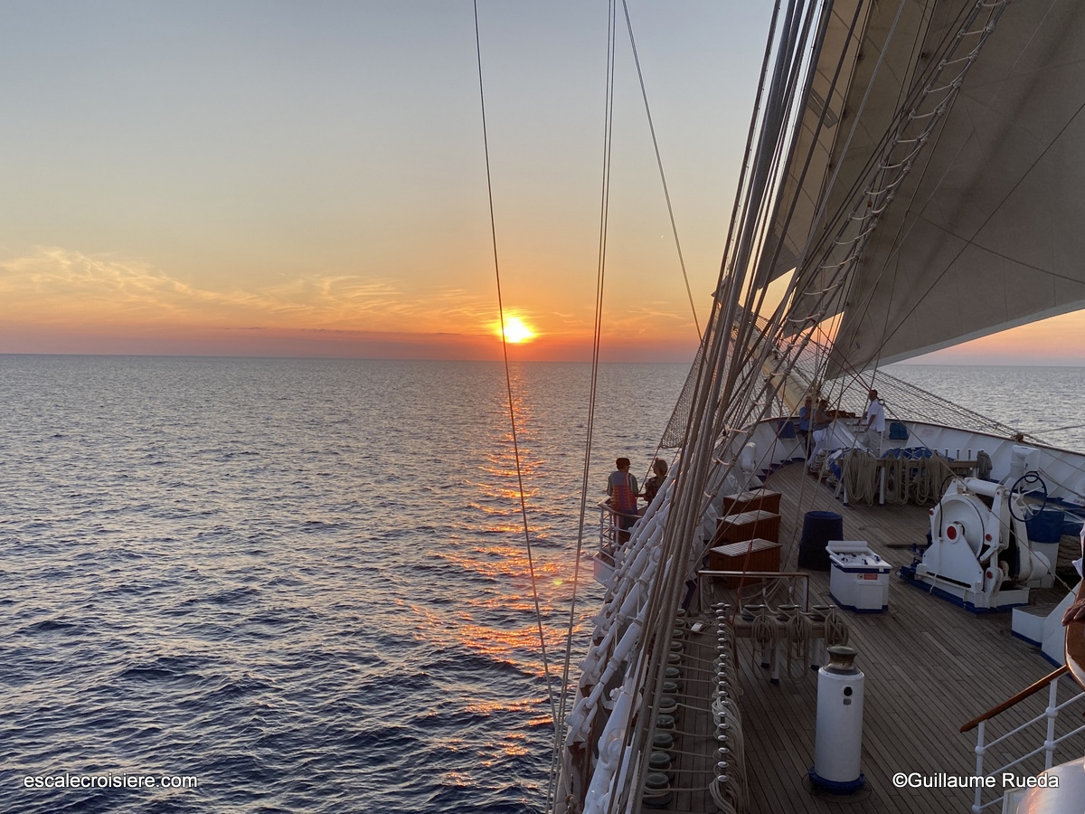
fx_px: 815
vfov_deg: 53.1
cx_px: 542
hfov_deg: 67.3
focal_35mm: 26
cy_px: 407
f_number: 1.8
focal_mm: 4.25
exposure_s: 1/711
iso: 32
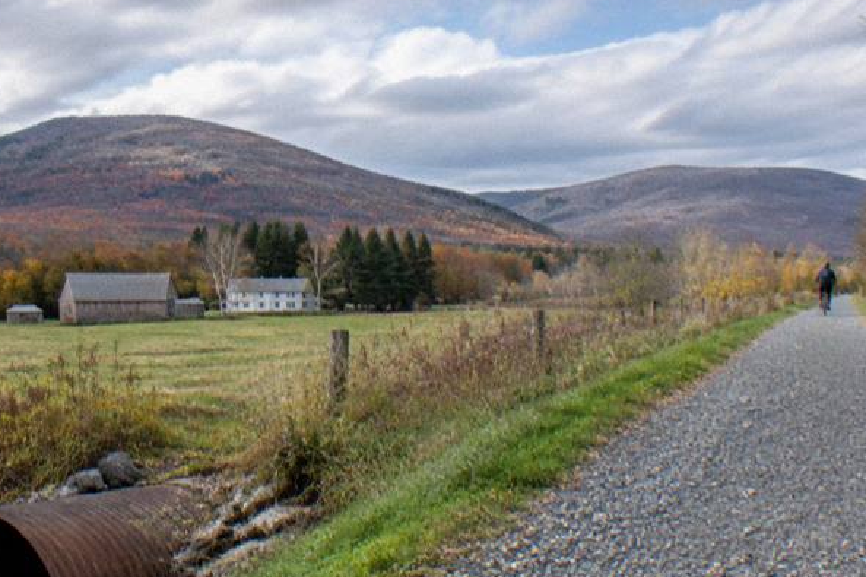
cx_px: 428
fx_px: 1419
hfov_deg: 33.9
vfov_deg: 22.9
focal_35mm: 59
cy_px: 370
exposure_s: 1/400
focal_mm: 35
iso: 500
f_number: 9
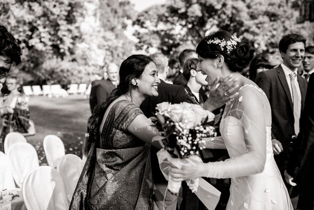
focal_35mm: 35
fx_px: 305
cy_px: 105
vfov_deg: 37.9
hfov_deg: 54.4
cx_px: 157
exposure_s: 1/3200
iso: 200
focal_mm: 35
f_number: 2.5
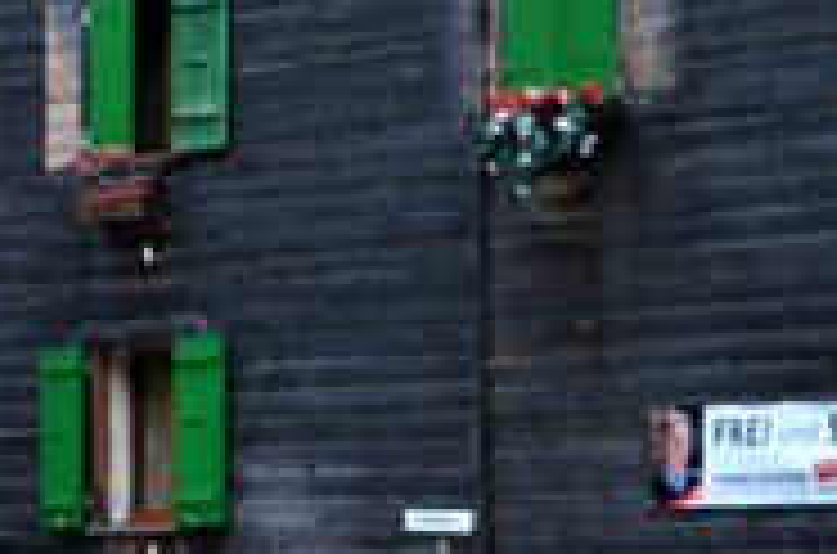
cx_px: 387
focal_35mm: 168
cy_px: 72
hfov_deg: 12.3
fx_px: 3896
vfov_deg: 8.1
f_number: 6.3
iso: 320
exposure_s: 1/15
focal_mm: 26
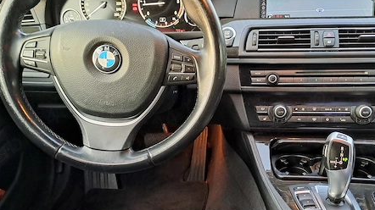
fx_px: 368
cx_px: 212
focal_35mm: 37
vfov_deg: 31.7
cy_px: 141
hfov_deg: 53.9
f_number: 1.8
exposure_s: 1/24
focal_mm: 4.65
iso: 320
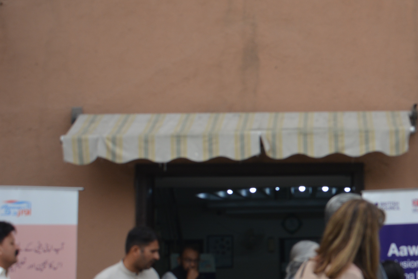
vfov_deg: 16.2
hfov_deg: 22.2
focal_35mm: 84
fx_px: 978
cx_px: 509
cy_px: 194
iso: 200
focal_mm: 23
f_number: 7.1
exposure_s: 1/200
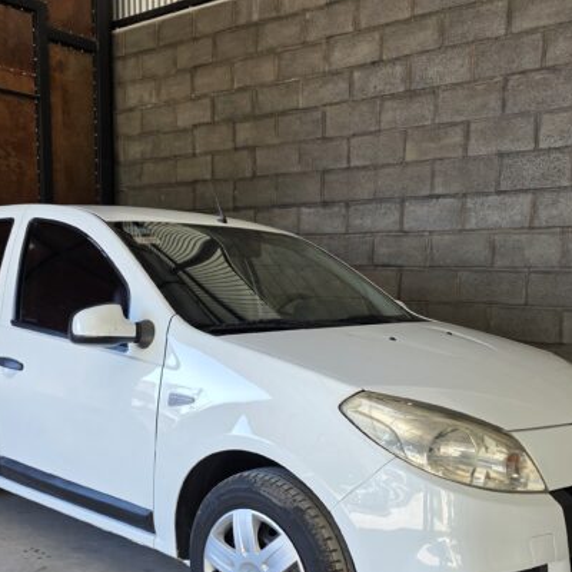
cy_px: 388
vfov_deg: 42.2
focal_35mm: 39
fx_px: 729
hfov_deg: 42.8
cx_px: 269
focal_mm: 6.3
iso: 80
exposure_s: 1/180
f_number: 1.7
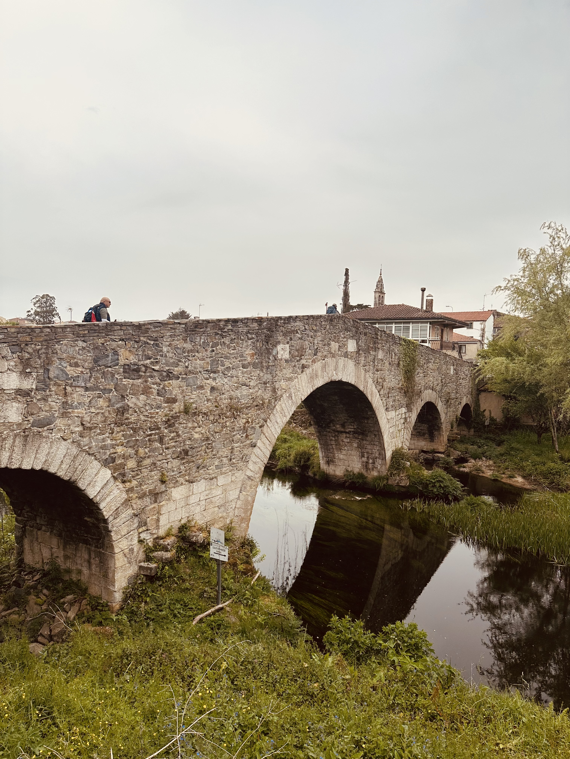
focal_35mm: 24
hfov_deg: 56.8
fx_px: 527
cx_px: 285
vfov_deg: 71.6
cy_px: 380
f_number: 1.78
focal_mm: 6.86
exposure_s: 1/3861
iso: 80
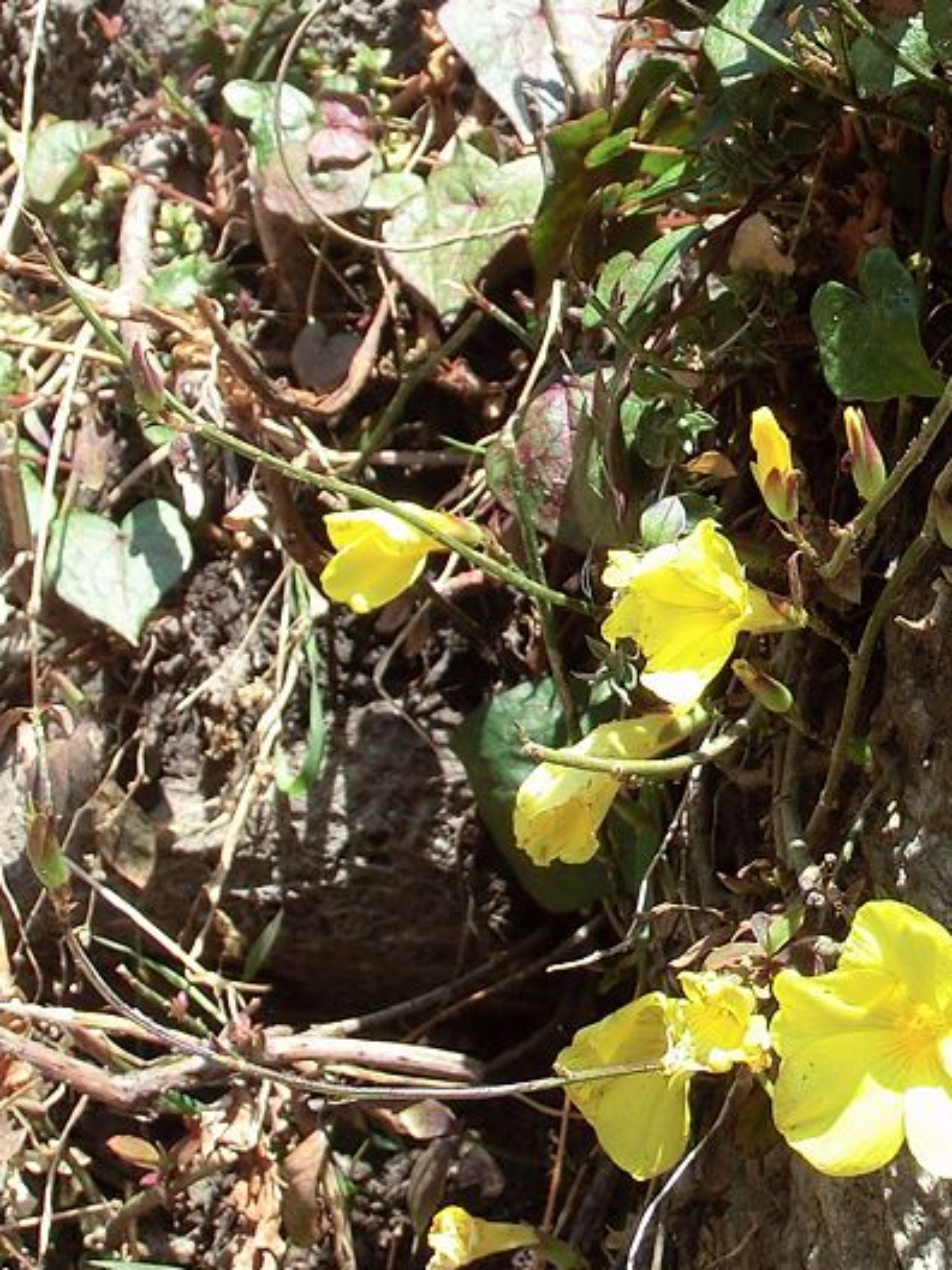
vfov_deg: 19.6
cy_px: 505
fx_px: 3667
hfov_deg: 14.6
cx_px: 853
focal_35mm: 100
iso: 100
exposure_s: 1/320
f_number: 4.2
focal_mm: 7.87
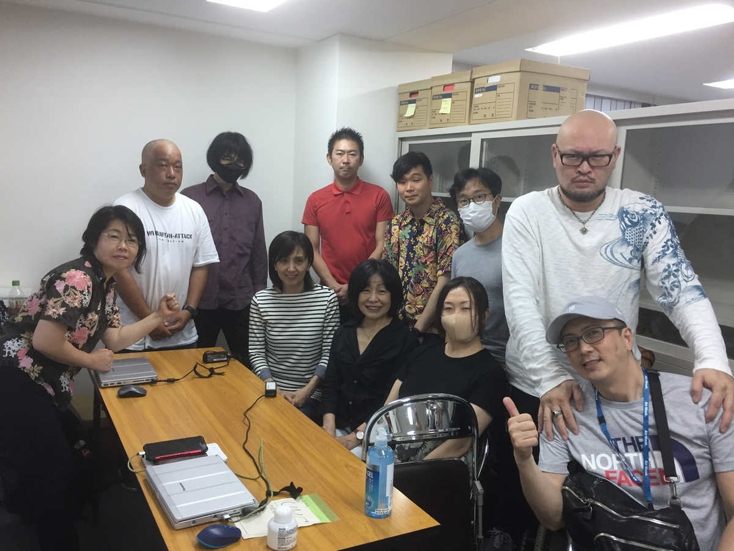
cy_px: 276
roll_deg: -4.4
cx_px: 367
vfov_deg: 48.2
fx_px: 615
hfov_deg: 61.7
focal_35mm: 29
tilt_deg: -8.1
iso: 50
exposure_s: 1/30
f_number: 2.2
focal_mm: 4.15
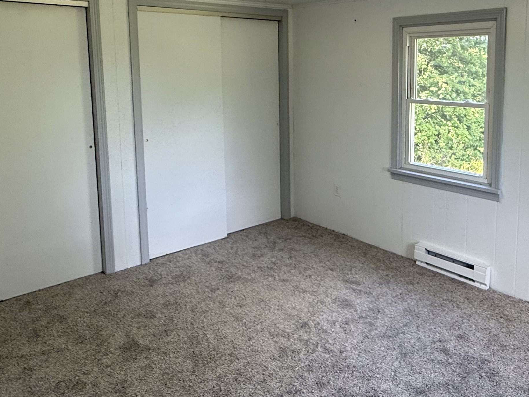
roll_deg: +0.3
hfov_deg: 57.2
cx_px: 348
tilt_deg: -6.5
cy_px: 117
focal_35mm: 31
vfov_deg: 44.4
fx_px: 474
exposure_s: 1/120
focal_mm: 2.22
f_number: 2.2
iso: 125
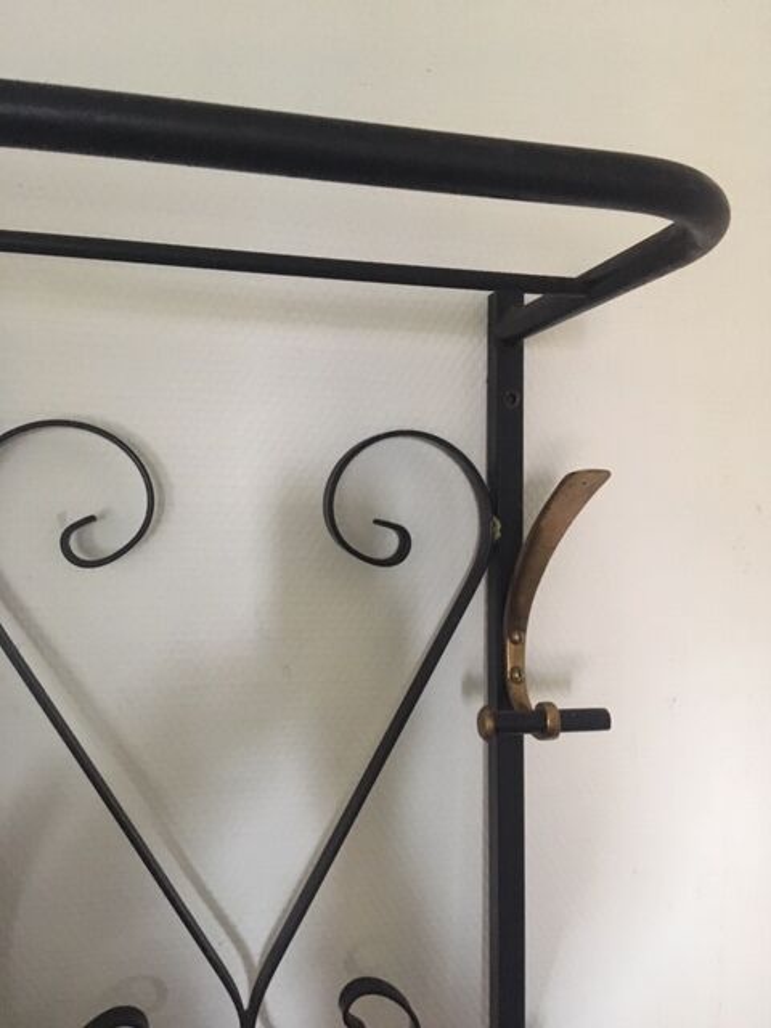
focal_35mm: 29
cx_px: 386
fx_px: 861
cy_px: 514
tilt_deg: -6.6
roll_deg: -2.3
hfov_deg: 48.2
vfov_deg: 61.7
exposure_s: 1/17
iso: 320
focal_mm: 4.15
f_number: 2.2
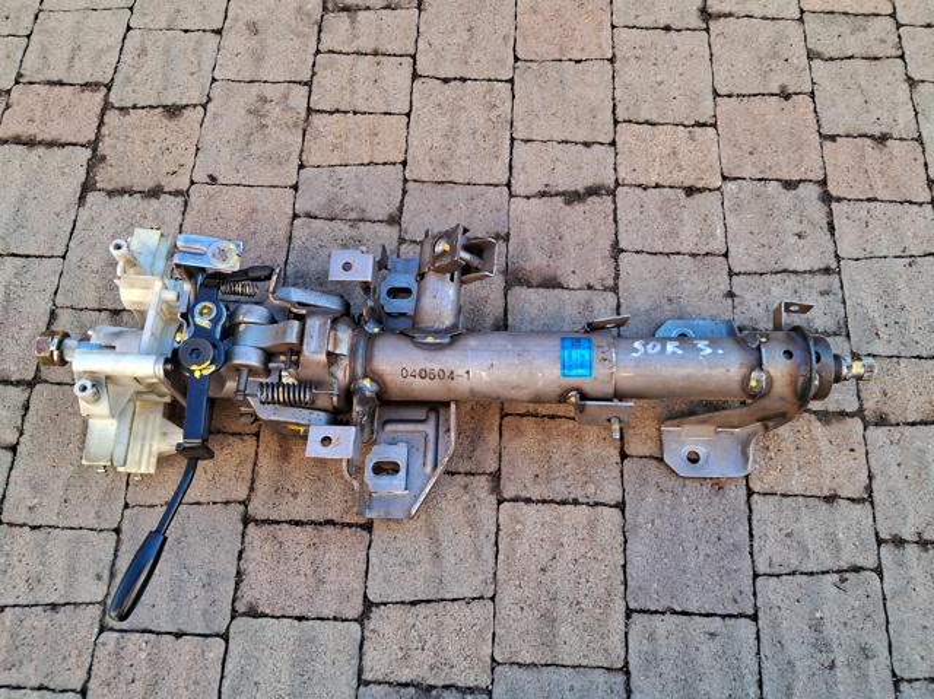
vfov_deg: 53.0
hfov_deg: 67.3
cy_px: 350
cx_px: 467
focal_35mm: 26
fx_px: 701
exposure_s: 1/50
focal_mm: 3.98
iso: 25
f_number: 1.8
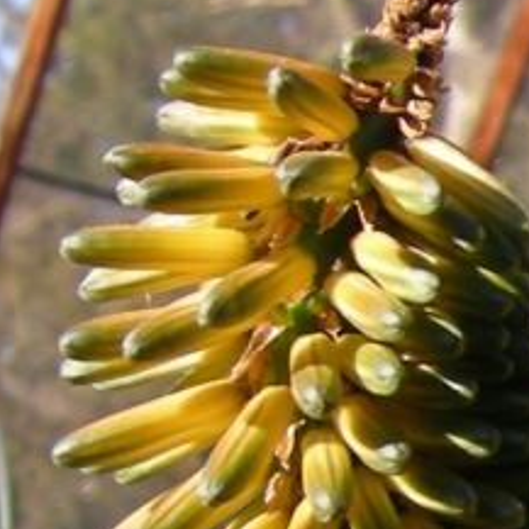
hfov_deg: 5.7
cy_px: 995
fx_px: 4928
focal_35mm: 285
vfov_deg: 6.0
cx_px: 1609
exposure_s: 1/126
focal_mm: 7.5
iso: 64
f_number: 4.3
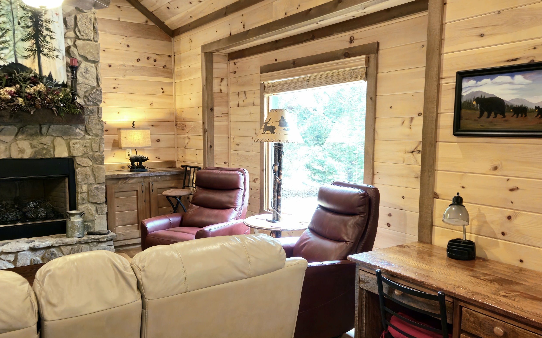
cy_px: 193
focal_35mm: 30
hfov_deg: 62.9
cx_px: 276
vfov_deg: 41.7
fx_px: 443
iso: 320
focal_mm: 5.4
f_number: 1.8
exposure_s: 1/40
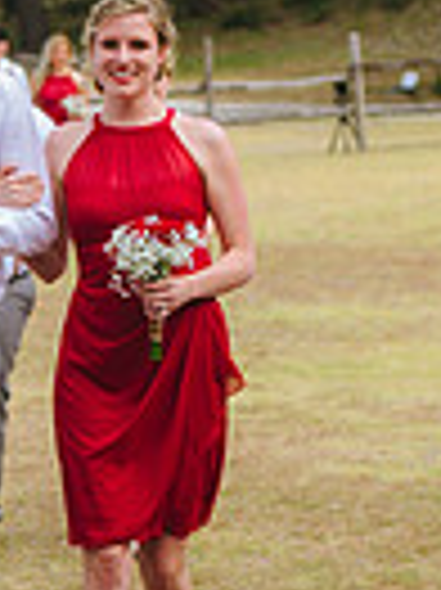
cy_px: 243
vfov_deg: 8.5
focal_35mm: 232
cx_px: -14
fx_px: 3947
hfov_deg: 6.4
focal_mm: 70
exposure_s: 1/320
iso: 31
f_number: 2.8
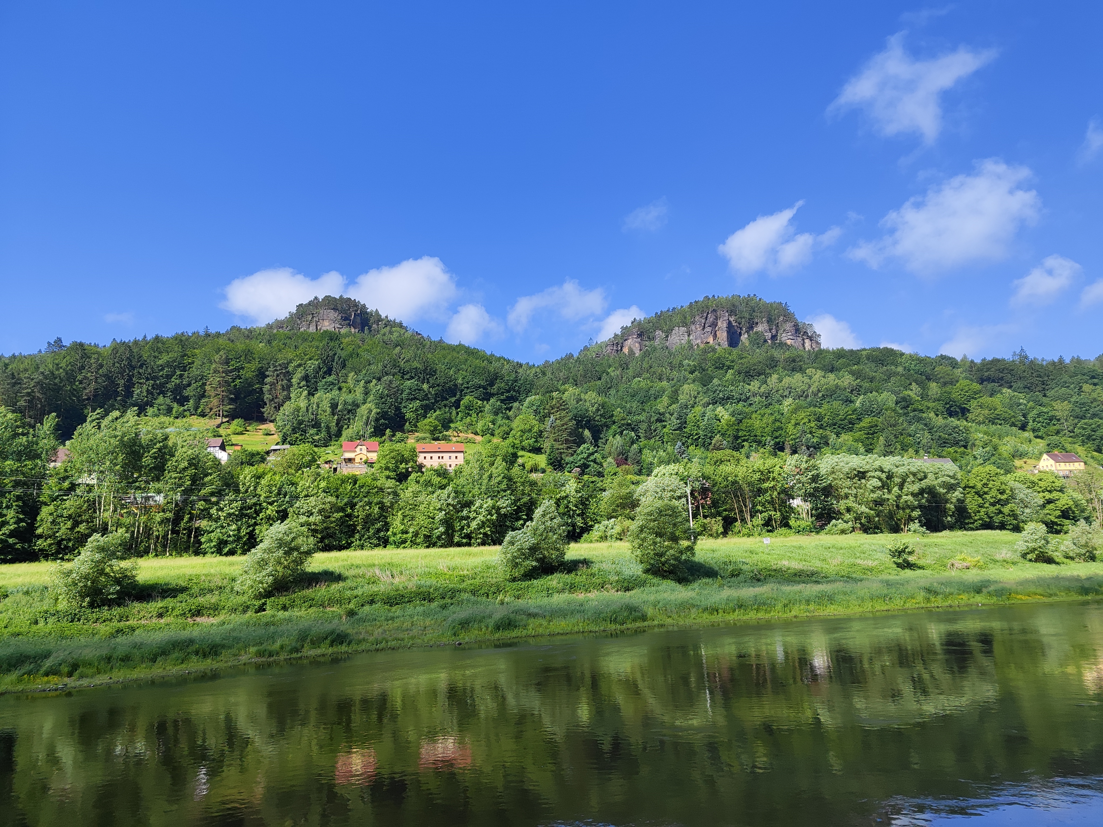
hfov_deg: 73.9
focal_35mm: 23
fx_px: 733
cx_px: 552
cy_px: 414
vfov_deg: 58.9
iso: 50
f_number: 1.8
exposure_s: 1/2118
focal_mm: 5.4
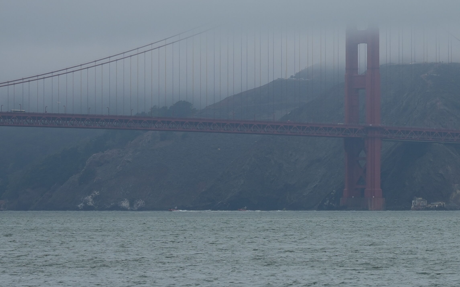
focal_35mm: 288
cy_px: 91
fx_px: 3610
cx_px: 363
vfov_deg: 4.6
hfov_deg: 7.3
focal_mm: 100
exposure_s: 1/1250
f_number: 4.5
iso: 250
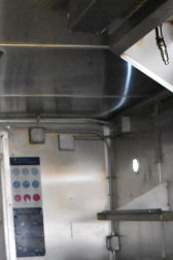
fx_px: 706
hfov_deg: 13.5
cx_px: 222
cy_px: 346
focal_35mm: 98
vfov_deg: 19.1
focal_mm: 18
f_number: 3.5
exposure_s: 1/30
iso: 10000
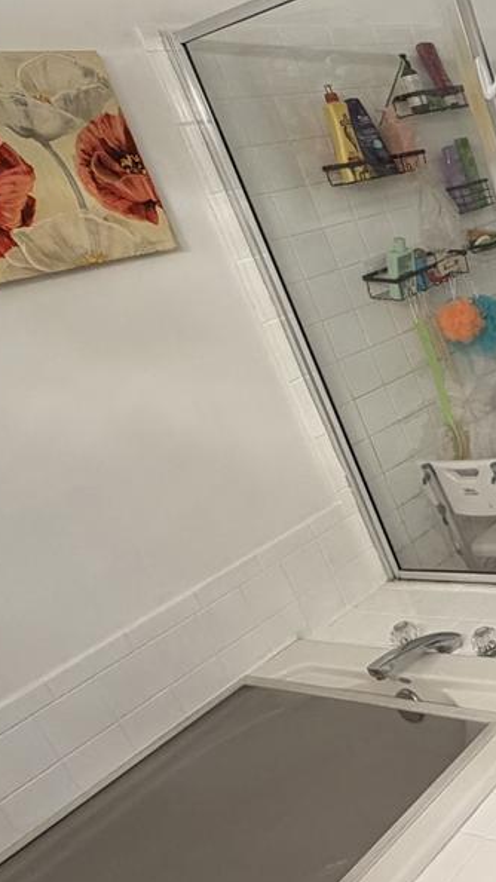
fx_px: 865
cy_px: 431
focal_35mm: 37
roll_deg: +13.3
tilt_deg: -19.8
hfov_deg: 24.3
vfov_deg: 54.0
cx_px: 762
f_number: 2.2
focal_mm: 2.22
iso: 200
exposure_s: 1/120
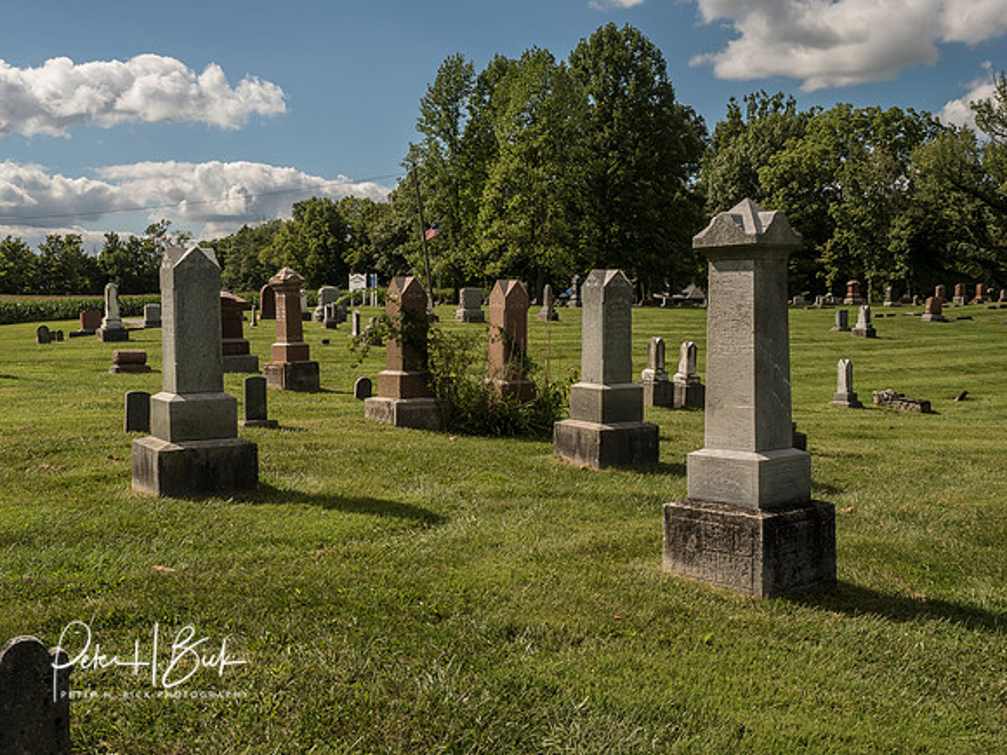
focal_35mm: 38
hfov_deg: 49.0
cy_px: 378
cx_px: 504
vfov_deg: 37.7
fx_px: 1105
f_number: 9
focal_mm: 19
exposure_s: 1/500
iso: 250
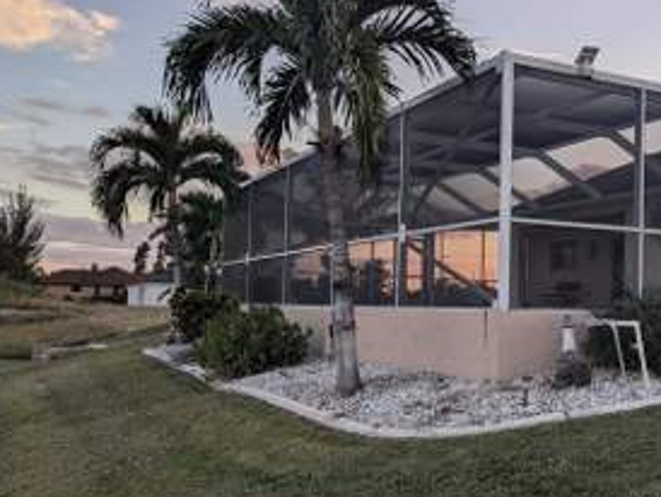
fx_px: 803
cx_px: 514
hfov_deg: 43.0
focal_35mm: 42
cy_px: 271
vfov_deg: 34.4
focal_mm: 6.81
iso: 45
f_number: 1.85
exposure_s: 1/235
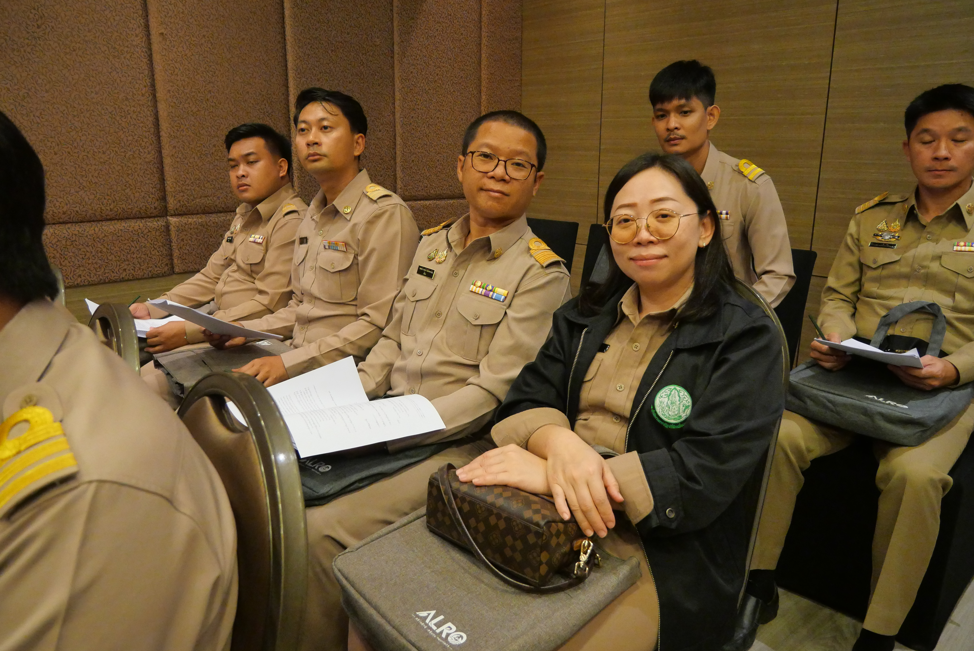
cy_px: 326
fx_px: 650
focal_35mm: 24
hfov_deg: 73.7
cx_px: 487
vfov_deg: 53.2
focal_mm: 12
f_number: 3.5
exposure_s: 1/100
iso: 3200
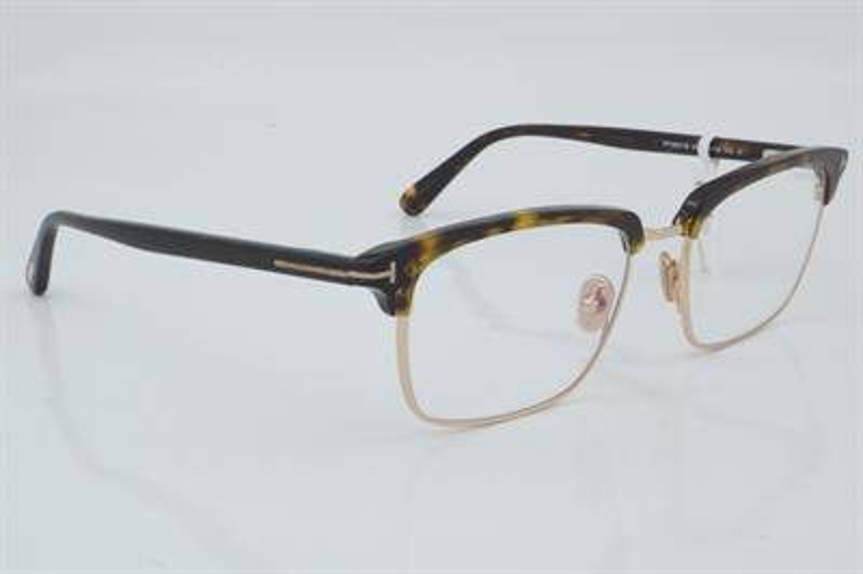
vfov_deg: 18.2
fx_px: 1796
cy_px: 287
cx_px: 432
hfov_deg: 27.0
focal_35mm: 75
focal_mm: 50
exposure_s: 1/3
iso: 100
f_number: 32
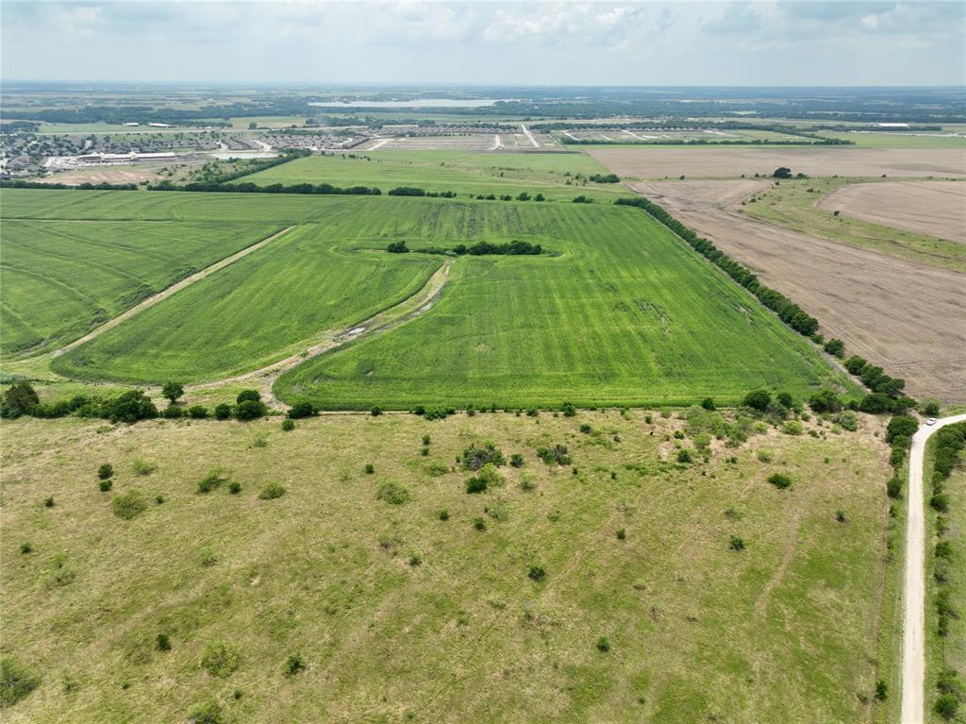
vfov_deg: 56.8
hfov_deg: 71.6
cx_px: 483
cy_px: 362
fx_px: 669
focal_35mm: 24
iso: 100
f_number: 2.8
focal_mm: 12.29
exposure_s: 1/1600
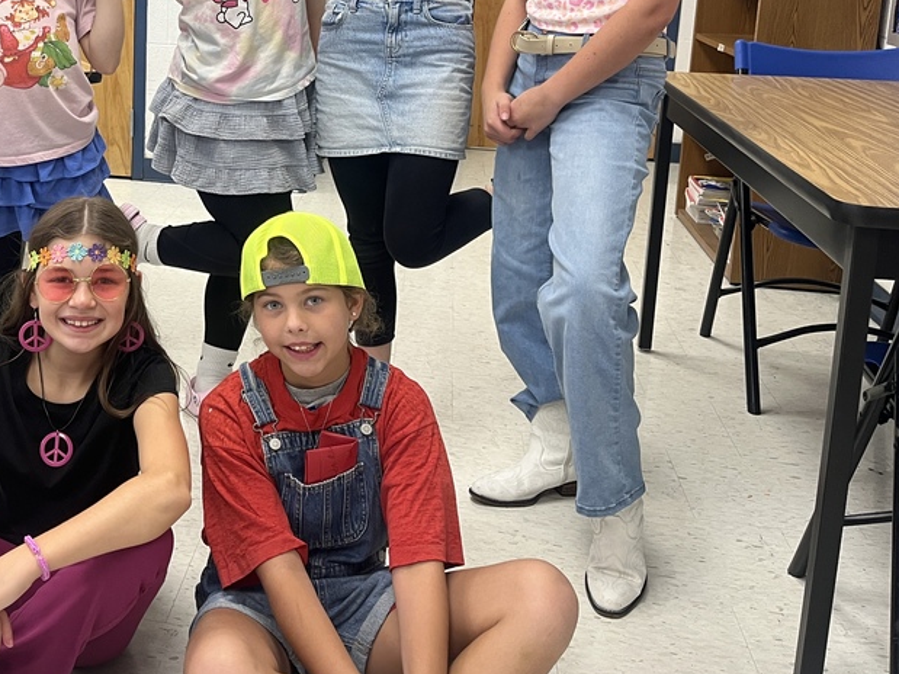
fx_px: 1117
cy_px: 135
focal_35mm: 43
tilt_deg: -11.6
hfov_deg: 41.7
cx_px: 166
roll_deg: -1.5
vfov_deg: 32.7
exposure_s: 1/60
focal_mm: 5.1
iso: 80
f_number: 1.6
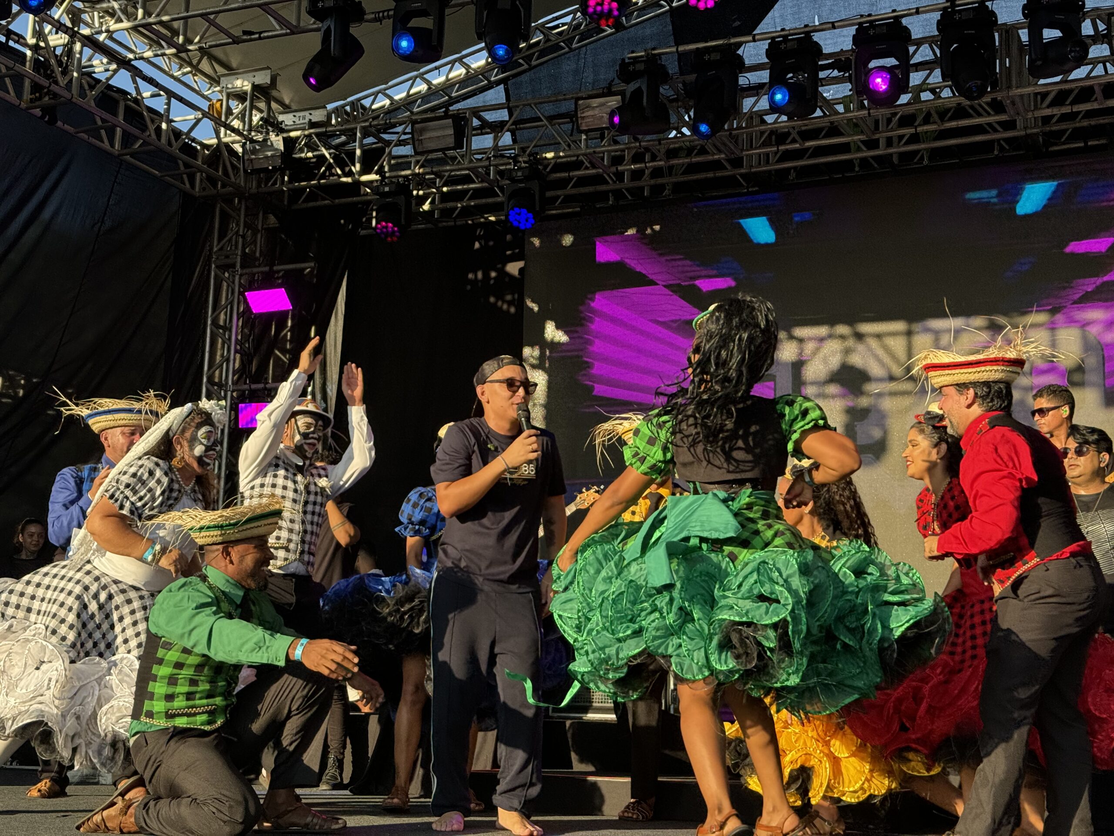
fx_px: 1545
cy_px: 418
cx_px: 557
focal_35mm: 48
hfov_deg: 39.7
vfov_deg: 30.3
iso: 64
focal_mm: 6.76
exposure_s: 1/938
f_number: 1.78
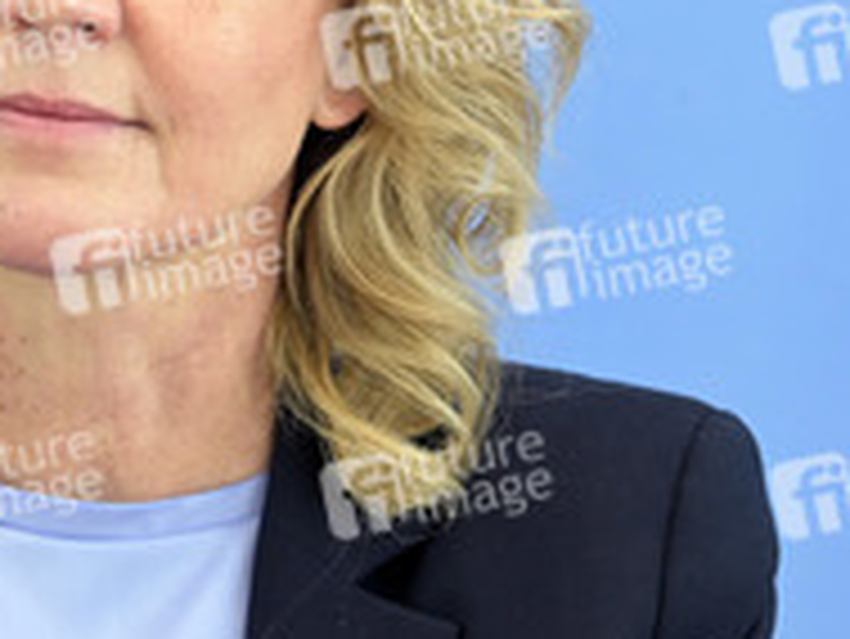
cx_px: 47
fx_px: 5184
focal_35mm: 211
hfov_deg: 9.3
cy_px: 148
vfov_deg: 7.0
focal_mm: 92
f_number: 6.3
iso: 5000
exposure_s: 1/500
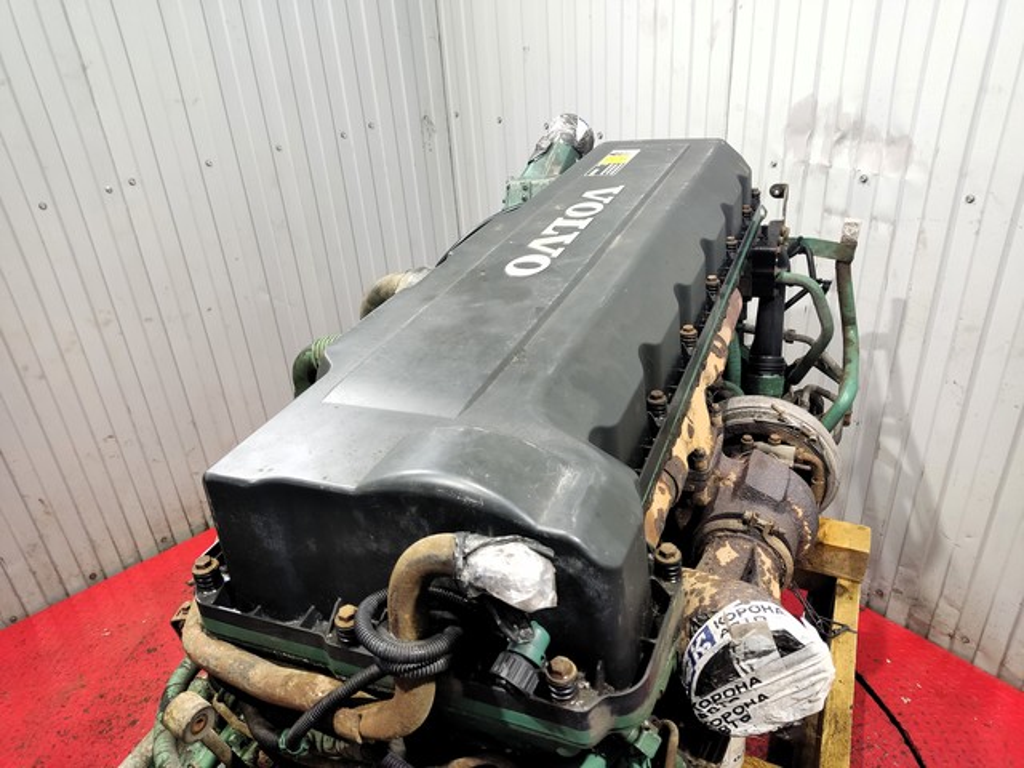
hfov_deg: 69.4
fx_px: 740
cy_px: 384
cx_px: 512
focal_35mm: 25
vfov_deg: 54.9
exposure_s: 1/50
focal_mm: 4.71
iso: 323
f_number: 1.79
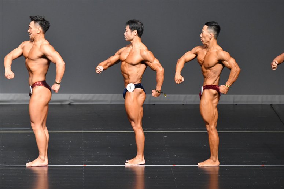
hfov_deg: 6.5
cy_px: 94
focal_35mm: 315
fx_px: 2484
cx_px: 142
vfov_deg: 4.4
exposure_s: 1/400
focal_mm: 210
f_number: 5.6
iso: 5000
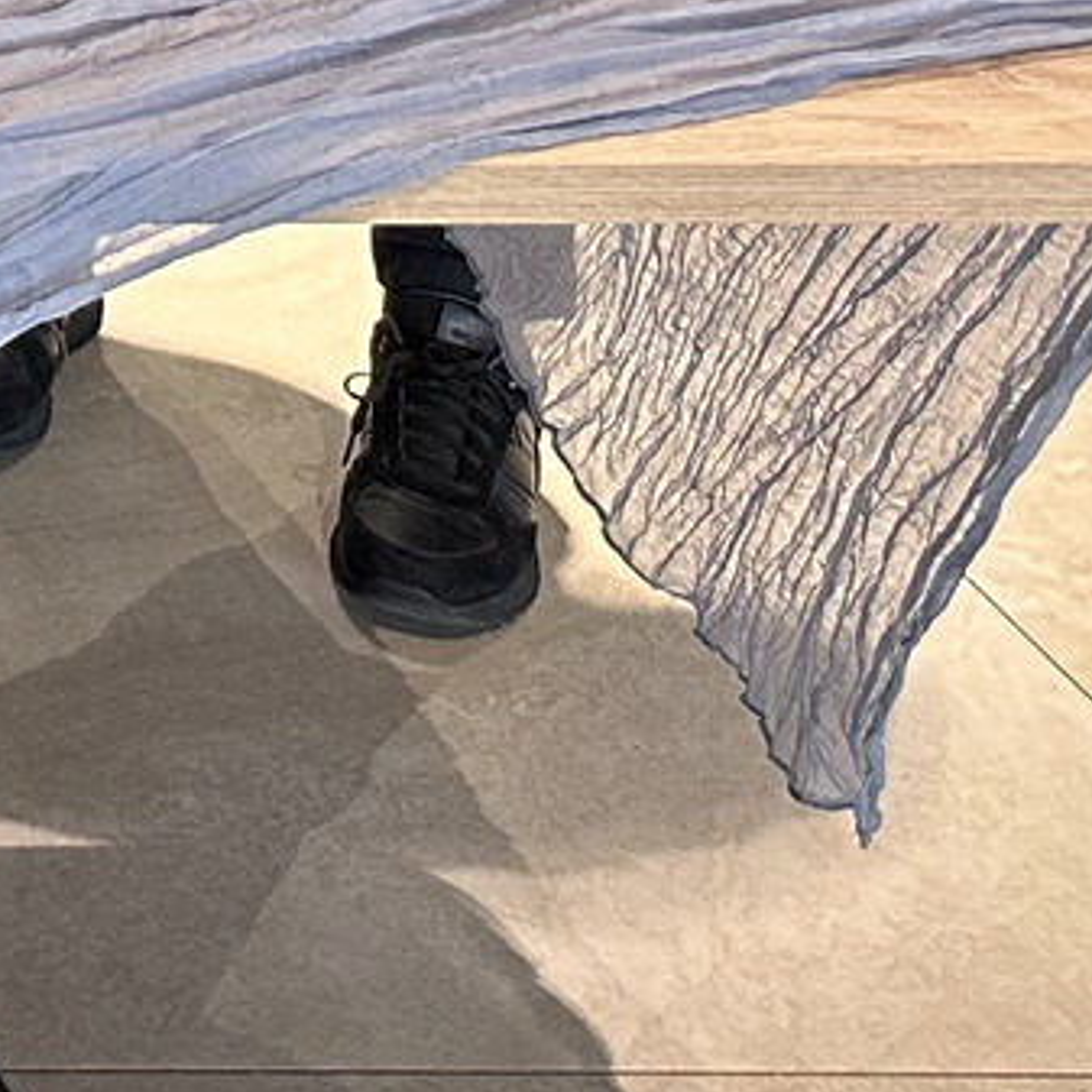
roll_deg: +0.5
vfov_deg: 11.7
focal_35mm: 127
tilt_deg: -10.2
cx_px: -1957
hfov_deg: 10.6
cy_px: -1342
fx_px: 4533
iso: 160
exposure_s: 1/50
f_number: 1.78
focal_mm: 6.86
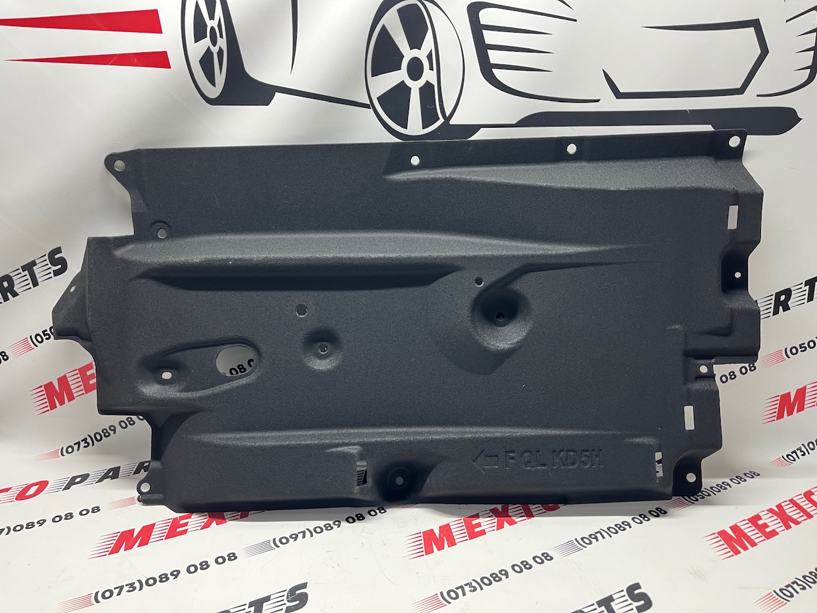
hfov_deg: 67.3
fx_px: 614
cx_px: 408
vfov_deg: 53.1
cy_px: 306
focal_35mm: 26
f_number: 1.6
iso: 80
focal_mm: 5.1
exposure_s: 1/50
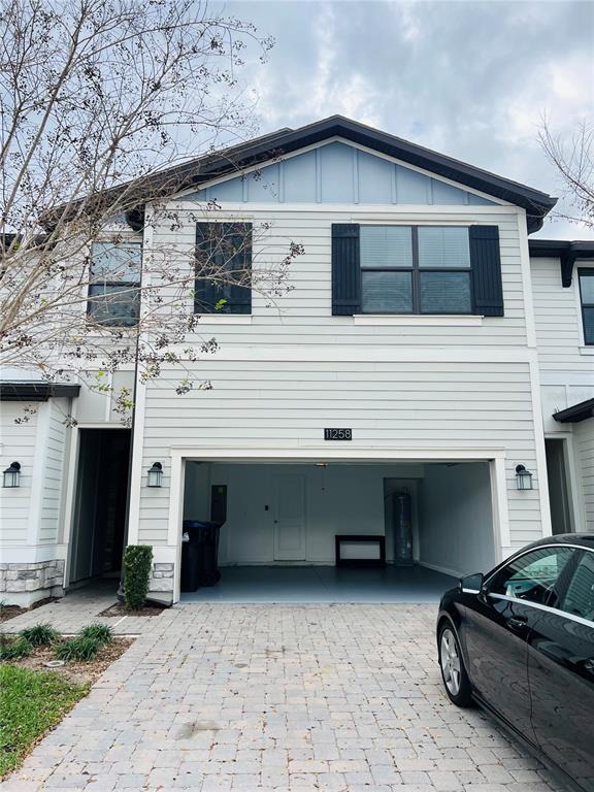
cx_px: 297
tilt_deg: +12.6
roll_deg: +0.8
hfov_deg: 53.1
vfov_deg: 67.3
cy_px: 396
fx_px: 595
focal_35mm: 26
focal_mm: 5.7
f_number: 1.5
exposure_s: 1/1361
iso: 50
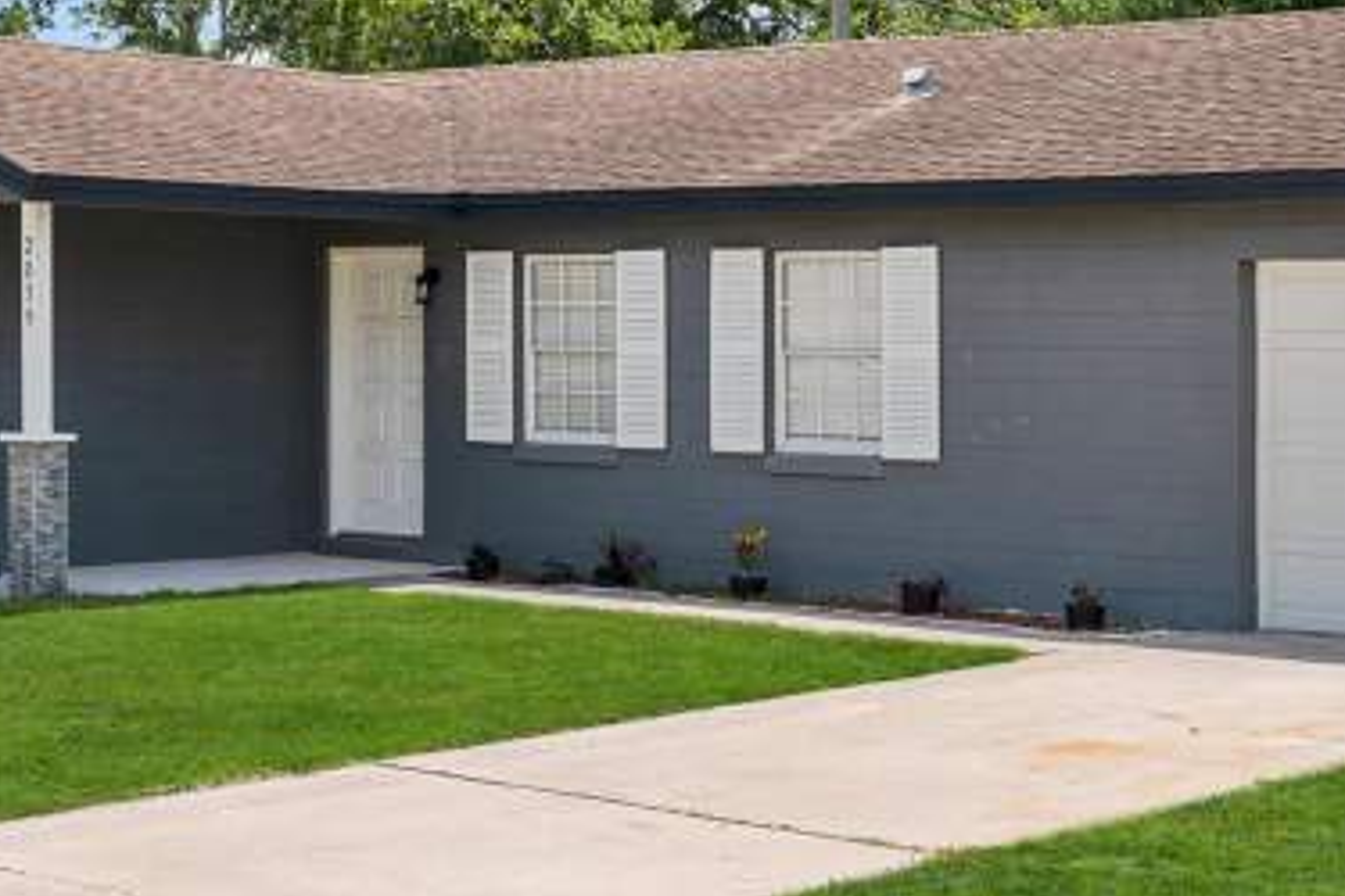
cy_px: 364
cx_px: 714
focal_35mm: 81
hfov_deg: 25.1
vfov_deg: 16.8
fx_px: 3026
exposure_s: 1/320
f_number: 8
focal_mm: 38
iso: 200
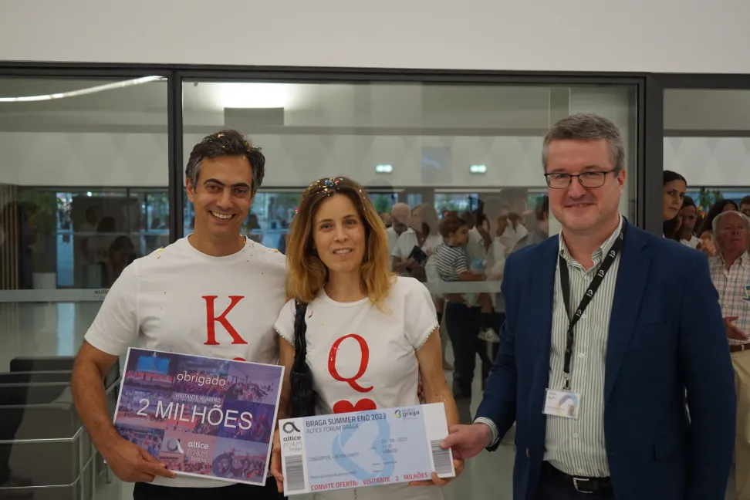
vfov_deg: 30.5
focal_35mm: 44
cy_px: 250
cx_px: 375
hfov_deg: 44.5
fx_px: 917
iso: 1000
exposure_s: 1/160
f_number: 4.5
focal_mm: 44
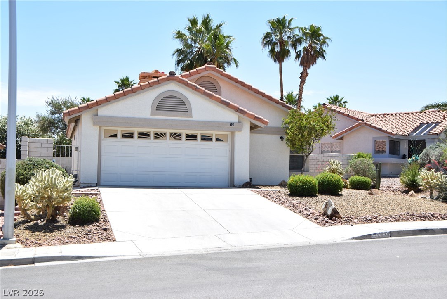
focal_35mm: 42
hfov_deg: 46.4
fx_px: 522
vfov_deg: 31.9
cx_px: 224
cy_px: 150
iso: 200
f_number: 10
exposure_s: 1/400
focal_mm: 28
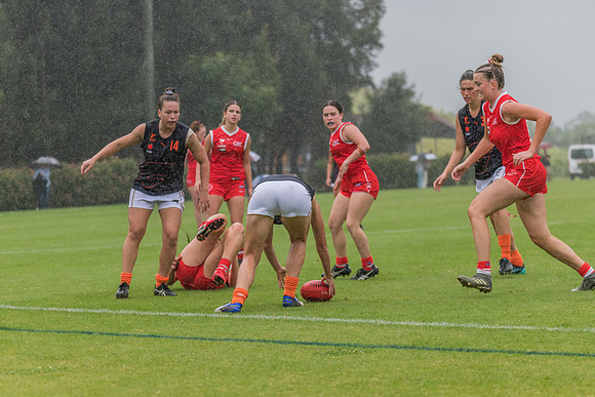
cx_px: 269
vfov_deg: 8.4
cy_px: 185
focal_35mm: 164
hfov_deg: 12.5
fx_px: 2717
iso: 800
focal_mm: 150
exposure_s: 1/1600
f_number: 5
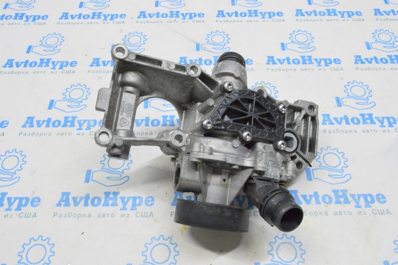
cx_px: 199
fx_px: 331
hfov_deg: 62.0
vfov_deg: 43.5
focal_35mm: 30
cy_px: 132
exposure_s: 1/20
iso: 6400
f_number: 20
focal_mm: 20
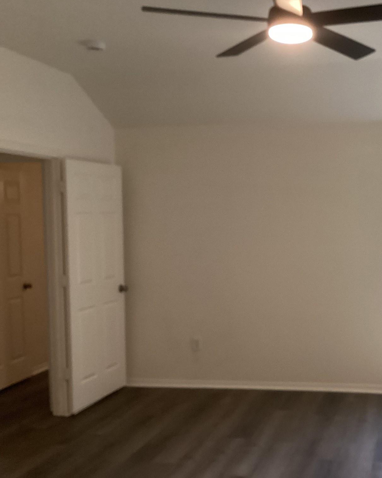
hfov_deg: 35.1
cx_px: 318
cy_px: 240
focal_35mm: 41
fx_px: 579
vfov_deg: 44.8
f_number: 2.4
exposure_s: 1/60
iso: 250
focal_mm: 3.3
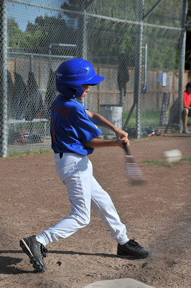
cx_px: 96
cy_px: 144
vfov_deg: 16.7
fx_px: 982
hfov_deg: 11.1
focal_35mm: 123
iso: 200
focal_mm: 82
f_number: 8
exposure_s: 1/250
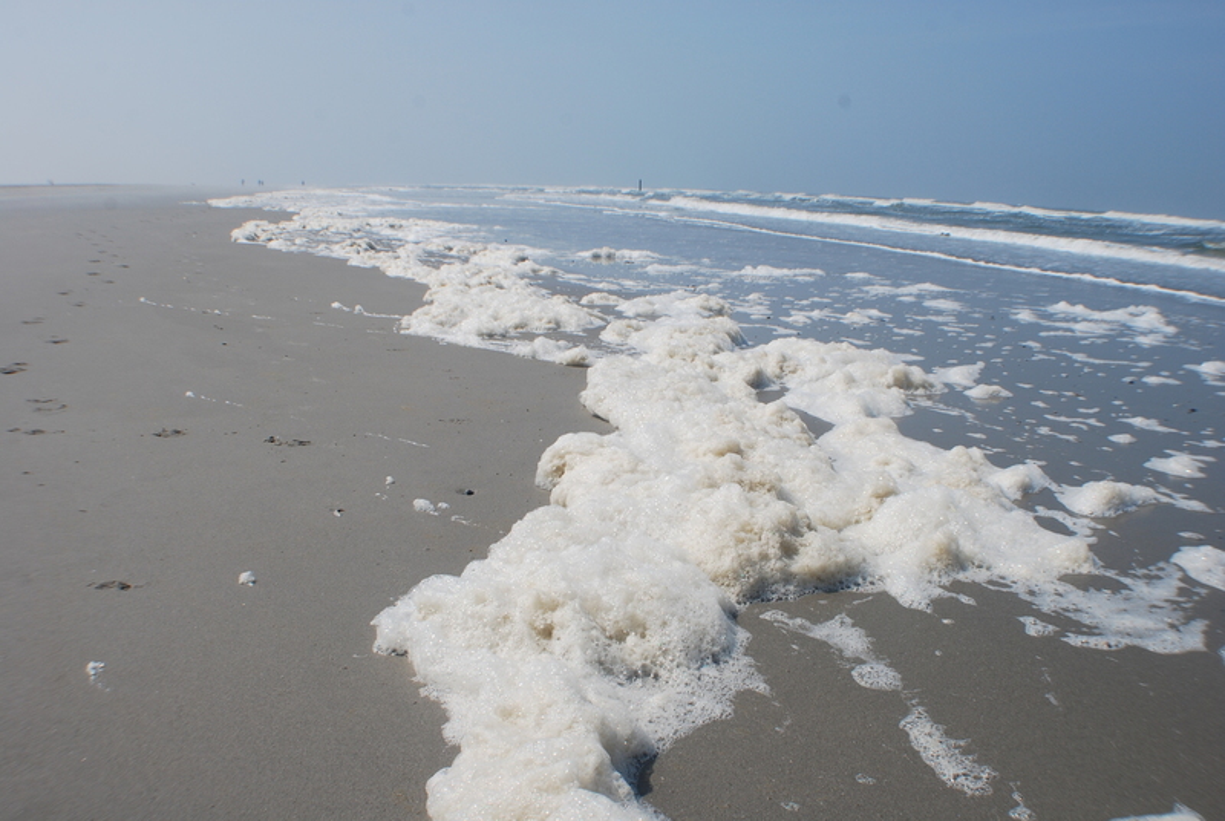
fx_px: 1533
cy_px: 410
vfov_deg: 30.0
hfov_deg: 43.5
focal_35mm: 45
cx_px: 612
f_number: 10
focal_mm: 30
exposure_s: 1/250
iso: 100
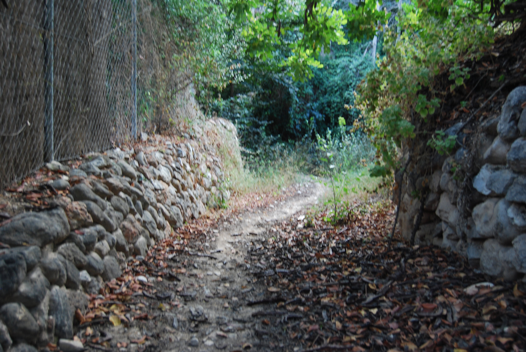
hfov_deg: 53.1
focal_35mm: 36
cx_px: 263
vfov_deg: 37.0
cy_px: 176
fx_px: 527
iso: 280
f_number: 4
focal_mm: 24
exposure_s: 1/30
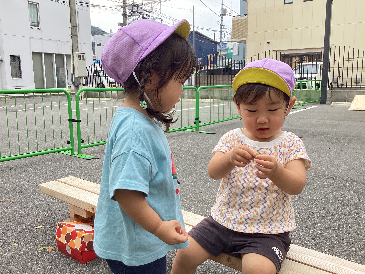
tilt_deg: -11.7
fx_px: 327
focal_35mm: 31
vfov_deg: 45.4
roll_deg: +0.1
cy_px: 137
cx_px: 182
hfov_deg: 58.4
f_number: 2.4
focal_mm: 3.3
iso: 25
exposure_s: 1/168
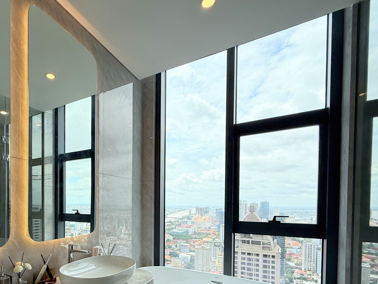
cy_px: 208
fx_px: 229
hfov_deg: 75.3
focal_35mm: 21
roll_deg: -0.3
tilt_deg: -0.7
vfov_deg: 60.5
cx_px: 112
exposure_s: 1/888
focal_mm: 2.22
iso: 50
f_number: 2.2
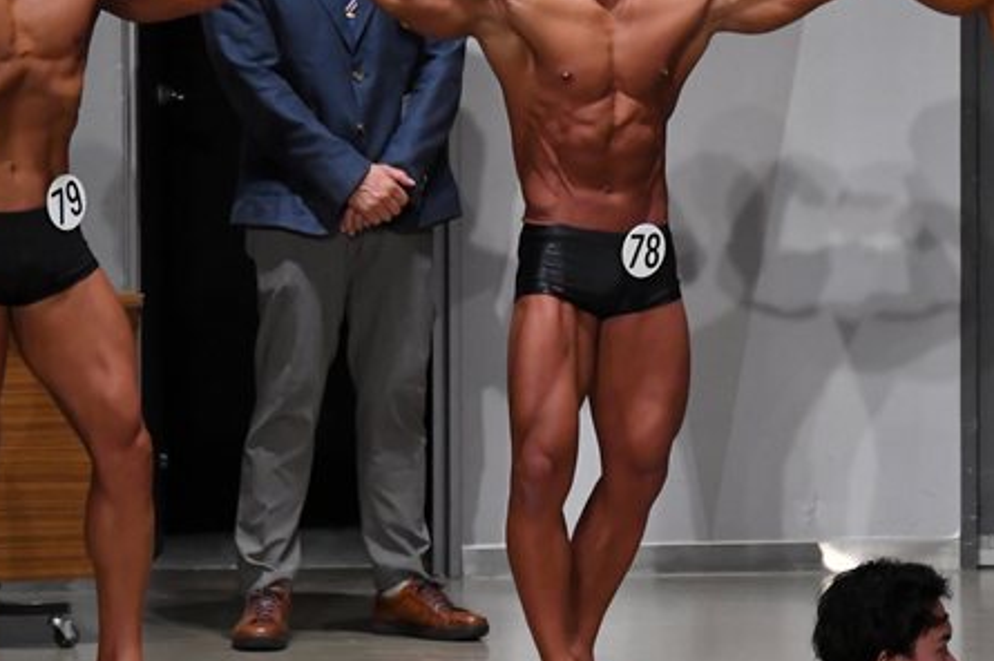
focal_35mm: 352
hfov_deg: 5.9
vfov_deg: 3.9
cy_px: 272
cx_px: 729
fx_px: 9712
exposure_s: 1/400
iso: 5000
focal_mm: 135
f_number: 5.6
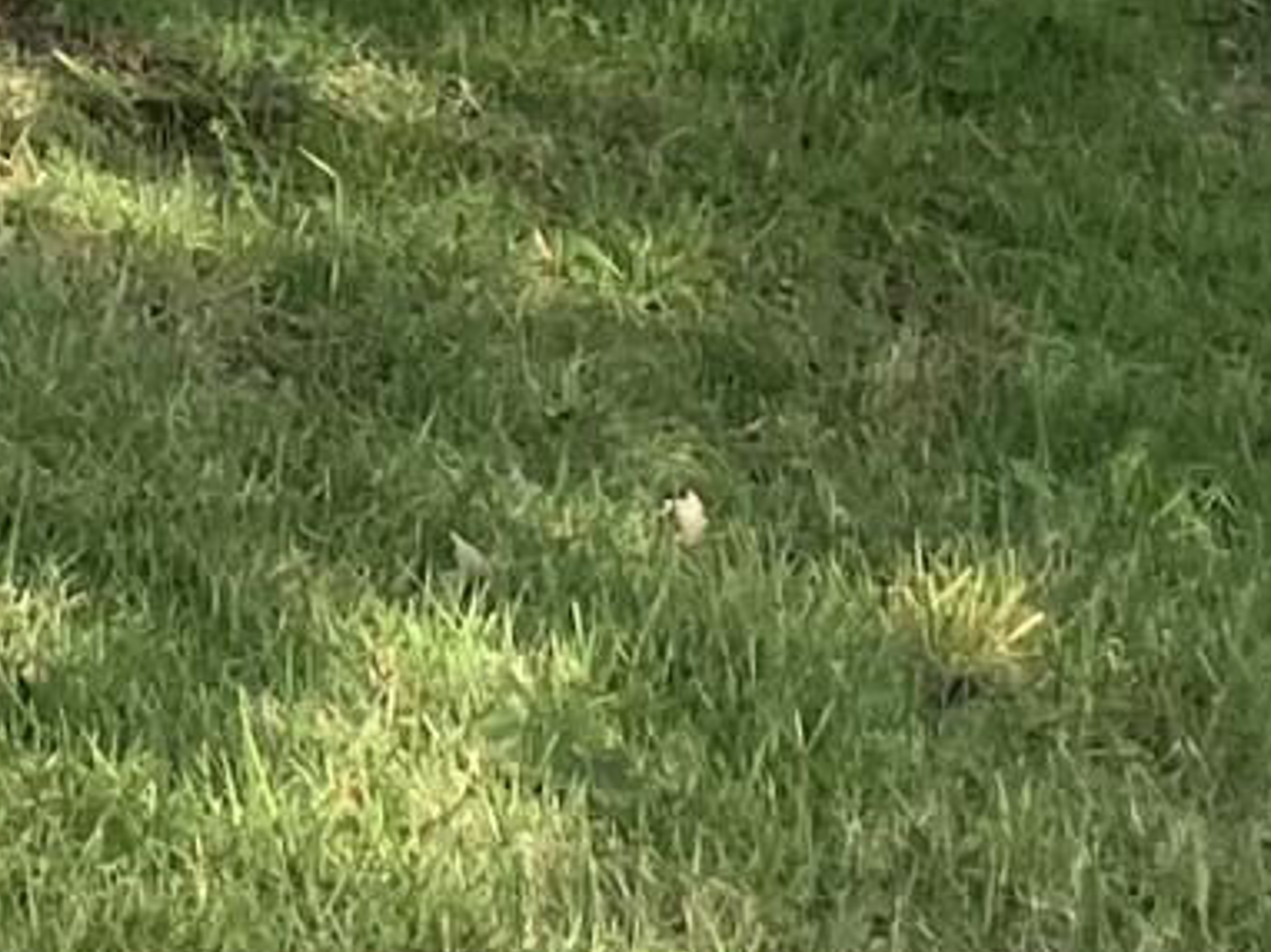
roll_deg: -3.6
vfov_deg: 6.3
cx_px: -589
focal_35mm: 220
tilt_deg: +6.9
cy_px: -1591
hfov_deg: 8.8
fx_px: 8073
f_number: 1.8
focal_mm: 3.99
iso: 32
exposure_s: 1/422
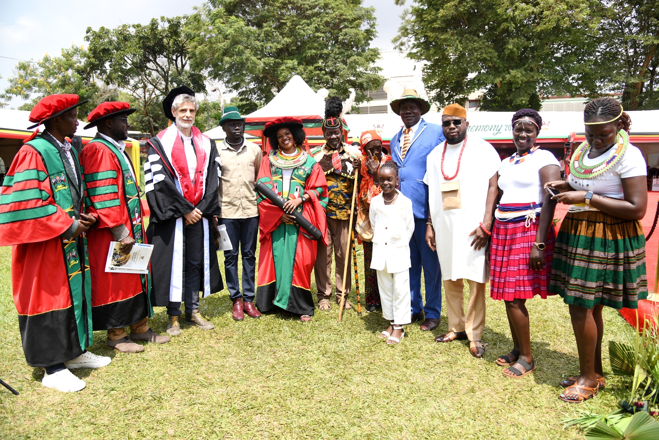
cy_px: 220
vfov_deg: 53.1
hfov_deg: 73.7
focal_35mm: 24
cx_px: 330
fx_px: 439
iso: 200
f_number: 5
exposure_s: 1/640
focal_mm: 24
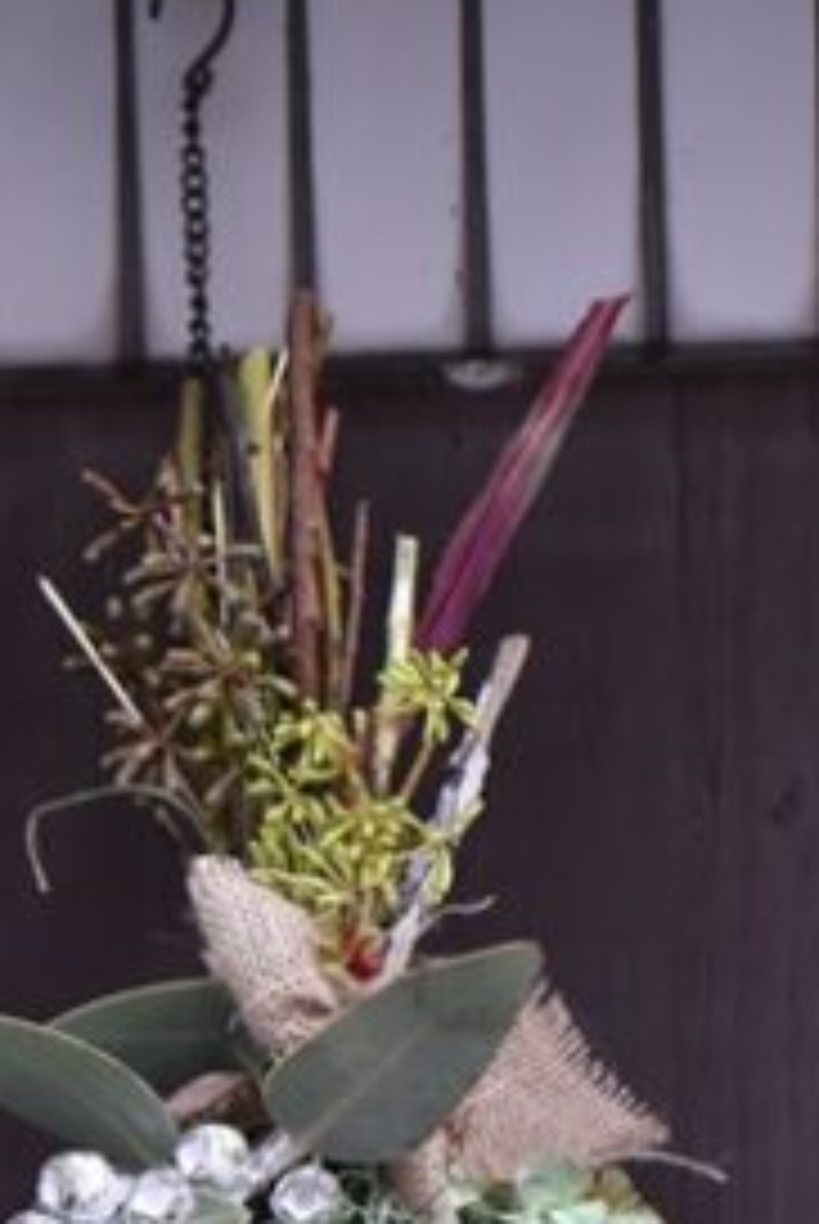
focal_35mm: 188
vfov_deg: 10.7
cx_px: -353
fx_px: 6399
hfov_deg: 7.2
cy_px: 1530
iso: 2000
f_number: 4
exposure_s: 1/160
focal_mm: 50
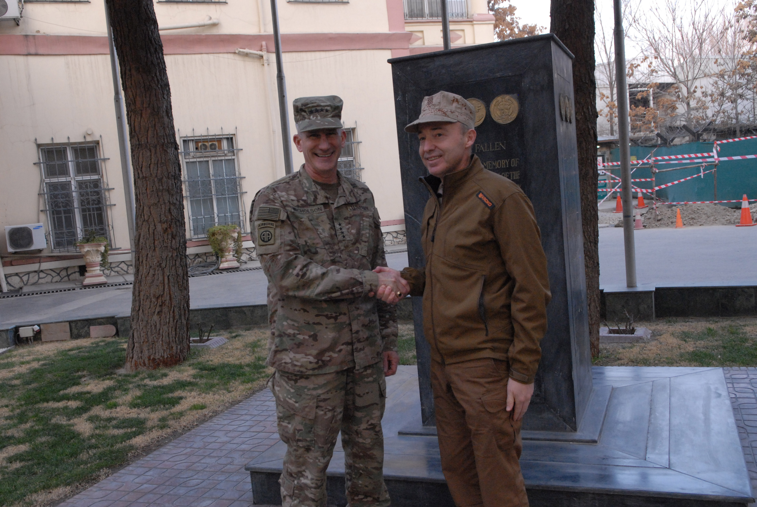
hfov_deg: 55.0
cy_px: 254
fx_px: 726
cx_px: 378
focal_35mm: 34
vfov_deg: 38.5
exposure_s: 1/125
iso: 1000
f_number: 5.6
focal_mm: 23
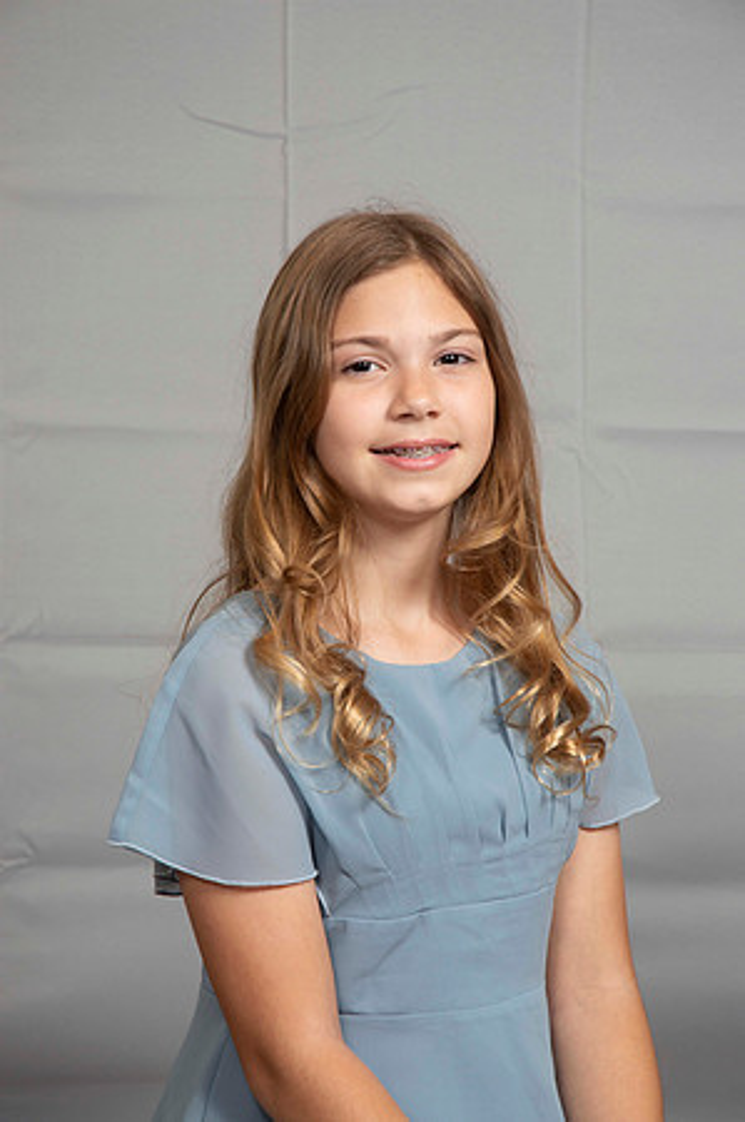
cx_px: 372
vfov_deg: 19.5
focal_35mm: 105
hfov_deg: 13.0
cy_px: 561
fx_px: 3267
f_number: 6.3
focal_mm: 70
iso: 100
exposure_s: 1/60
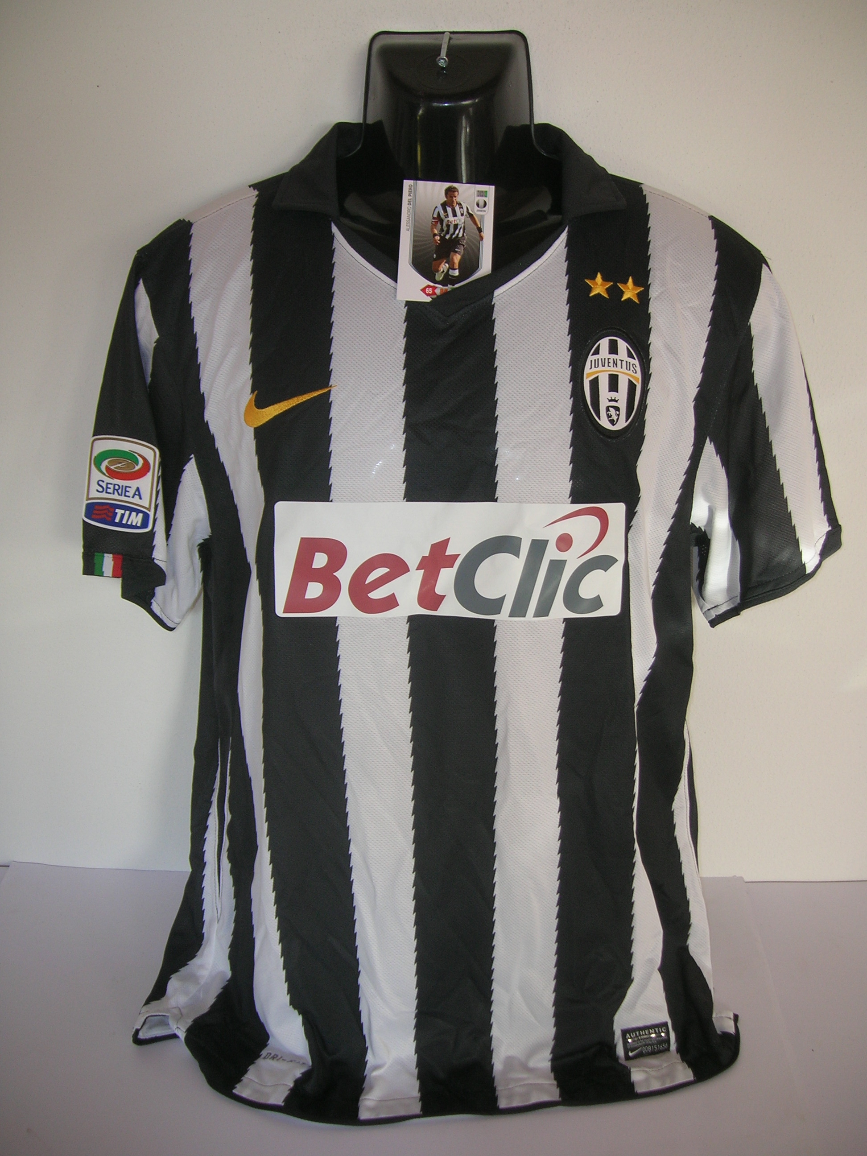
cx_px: 434
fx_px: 1135
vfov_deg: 54.0
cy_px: 578
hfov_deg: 41.8
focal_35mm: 34
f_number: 2.9
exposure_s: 1/30
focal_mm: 5.7
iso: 50
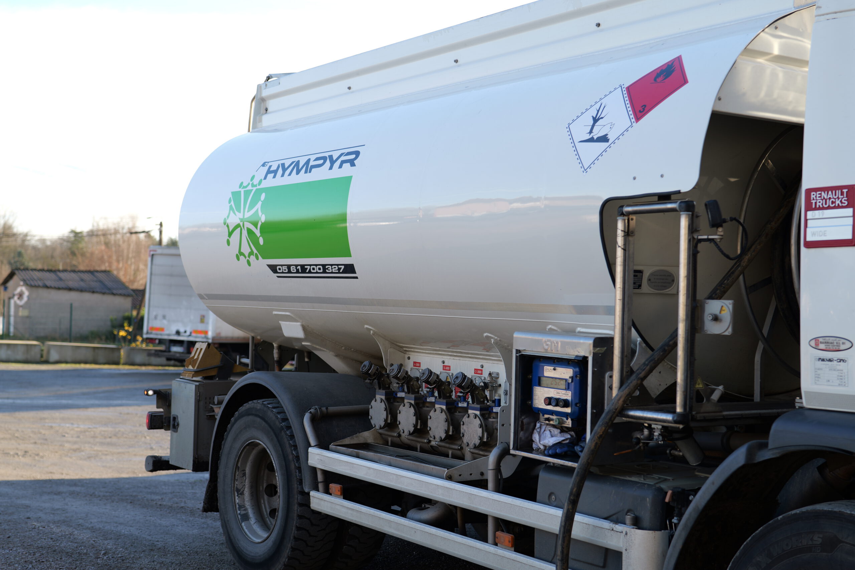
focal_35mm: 50
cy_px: 285
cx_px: 428
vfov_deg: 27.0
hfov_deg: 39.6
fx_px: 1187
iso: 100
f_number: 3.2
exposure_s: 1/250
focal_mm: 50
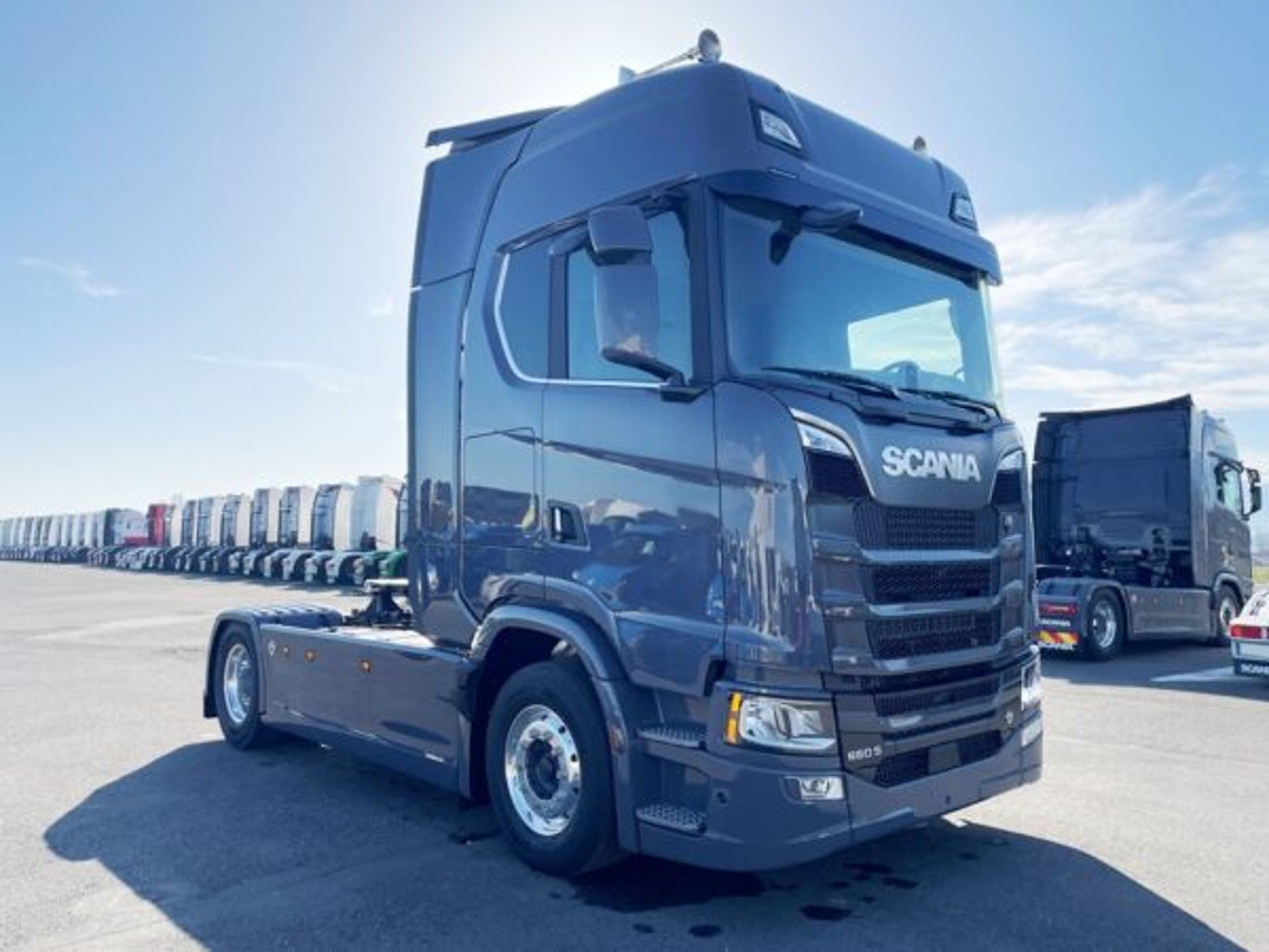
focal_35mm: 26
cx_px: 634
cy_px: 476
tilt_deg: +6.7
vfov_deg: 53.1
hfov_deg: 67.3
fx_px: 953
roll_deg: +1.0
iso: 32
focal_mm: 4.2
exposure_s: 1/3731
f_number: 1.6
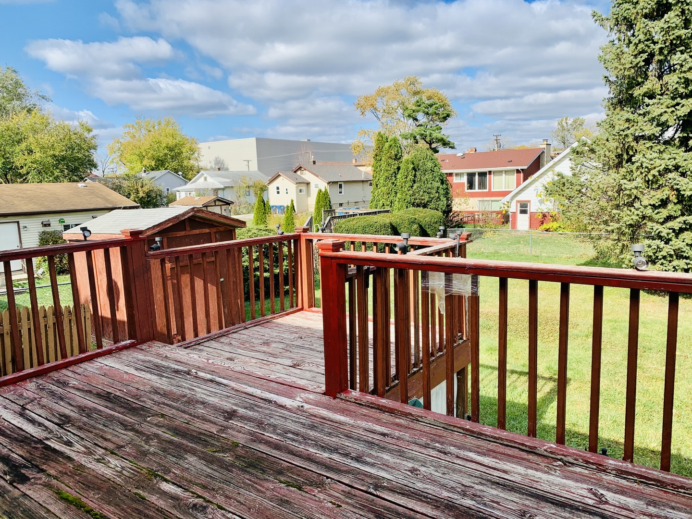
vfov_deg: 53.1
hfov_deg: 67.3
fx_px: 520
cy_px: 260
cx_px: 346
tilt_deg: -8.5
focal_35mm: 26
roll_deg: +1.5
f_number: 1.8
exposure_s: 1/1718
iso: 25
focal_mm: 4.25
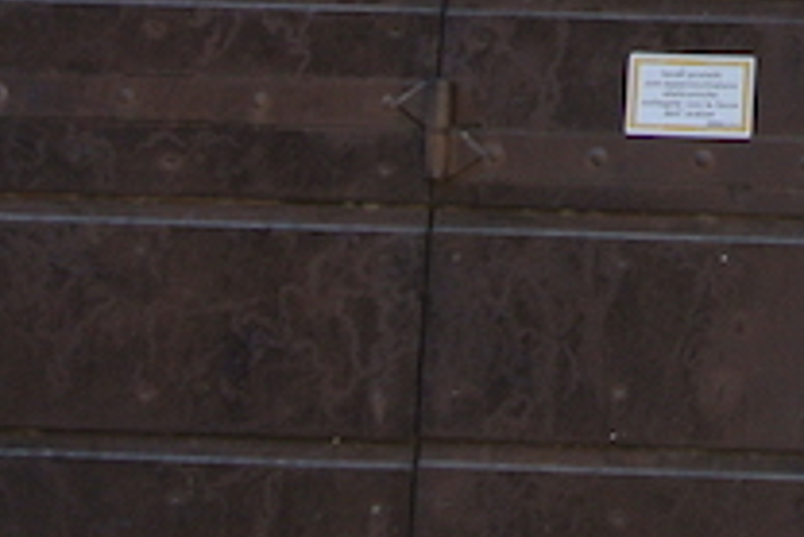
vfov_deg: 9.2
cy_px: -373
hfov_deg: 12.6
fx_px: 3218
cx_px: 1593
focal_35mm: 144
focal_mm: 11.4
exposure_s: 1/250
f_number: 4
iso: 100
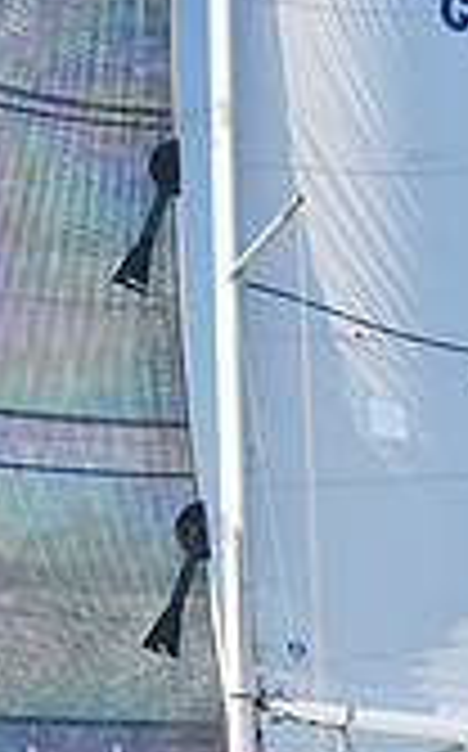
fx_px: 5074
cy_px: 763
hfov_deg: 5.3
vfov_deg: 8.4
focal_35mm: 248
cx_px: 468
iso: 250
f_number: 3.5
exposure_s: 1/800
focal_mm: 70
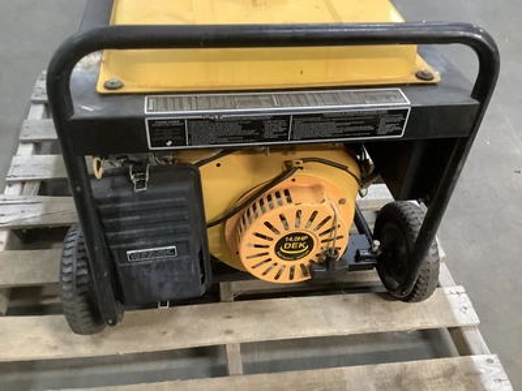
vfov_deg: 45.4
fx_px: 467
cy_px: 196
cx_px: 261
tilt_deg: -46.0
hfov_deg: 58.4
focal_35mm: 31
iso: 320
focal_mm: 3.3
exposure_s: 1/30
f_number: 2.4
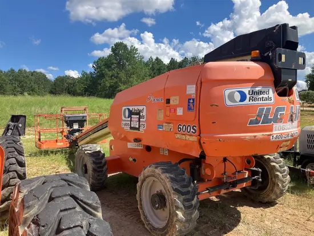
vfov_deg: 49.8
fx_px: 254
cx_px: 157
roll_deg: +0.9
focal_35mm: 28
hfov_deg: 63.4
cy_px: 118
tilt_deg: -0.5
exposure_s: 1/1621
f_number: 1.8
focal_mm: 3.99
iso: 32
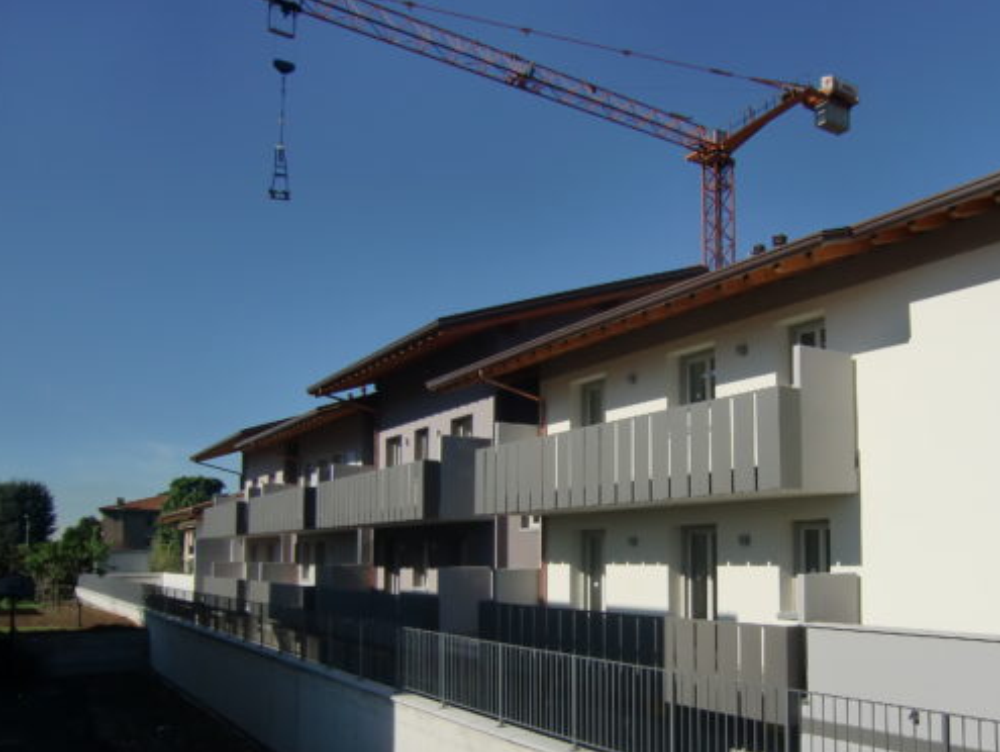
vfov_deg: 45.0
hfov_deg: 57.9
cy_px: 481
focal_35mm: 31
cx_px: 600
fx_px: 896
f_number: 7.5
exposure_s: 1/400
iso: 64
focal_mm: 4.3
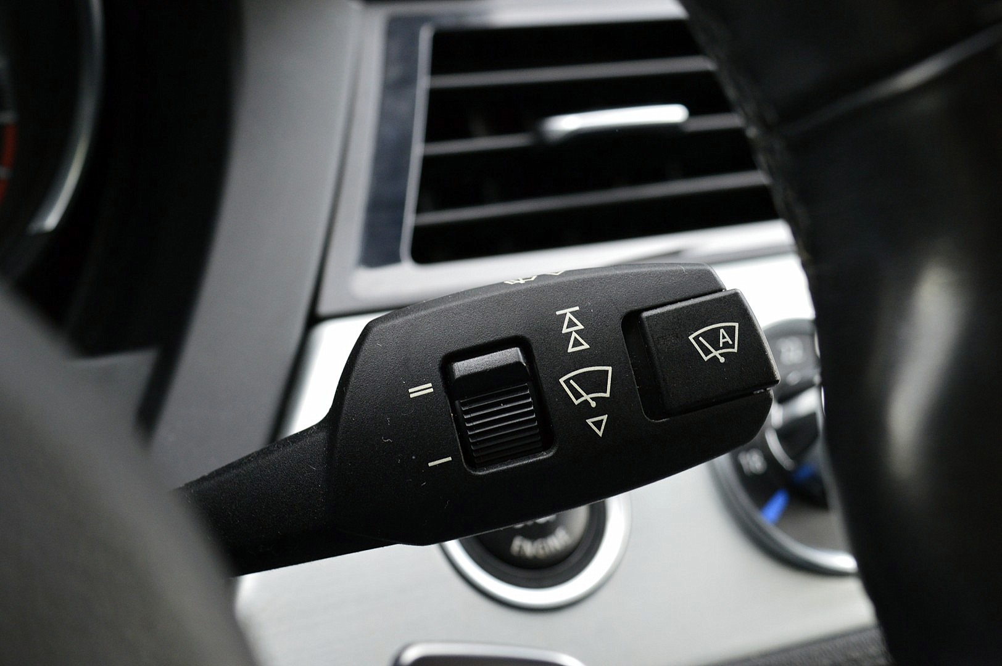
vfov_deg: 22.6
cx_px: 501
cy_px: 333
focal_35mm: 60
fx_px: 1669
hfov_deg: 33.4
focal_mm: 40
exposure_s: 1/60
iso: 800
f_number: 7.1
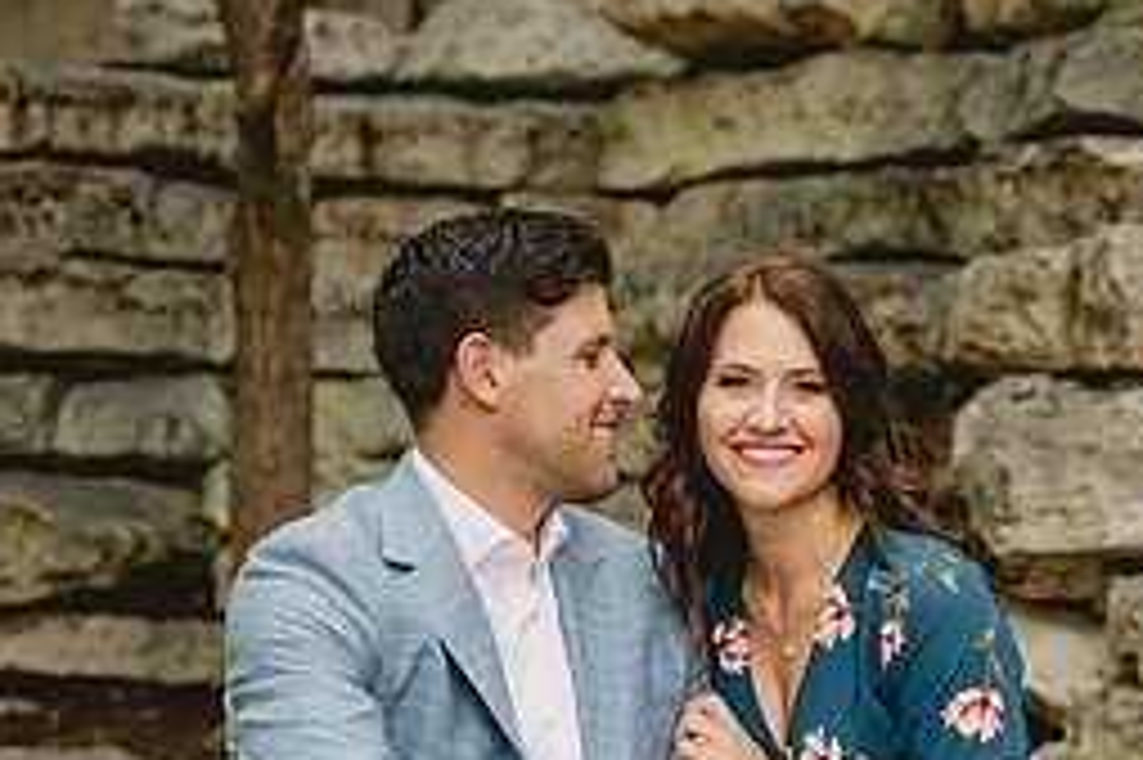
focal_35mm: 114
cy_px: 711
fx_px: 3617
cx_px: 1148
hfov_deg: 17.5
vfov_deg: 11.9
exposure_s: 1/250
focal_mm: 50
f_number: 2.8
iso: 200
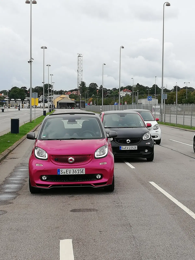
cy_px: 130
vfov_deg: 28.2
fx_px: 518
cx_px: 98
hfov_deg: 21.3
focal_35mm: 69
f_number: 2.2
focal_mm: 3.81
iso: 50
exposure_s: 1/625
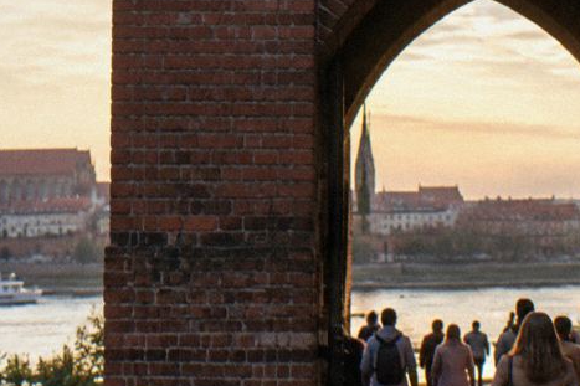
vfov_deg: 13.0
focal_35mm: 105
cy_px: 279
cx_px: 379
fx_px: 1691
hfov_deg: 19.4
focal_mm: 49
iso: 6400
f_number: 3.5
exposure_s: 1/125
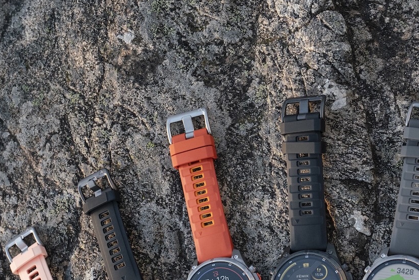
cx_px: 441
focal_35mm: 109
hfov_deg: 18.2
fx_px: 1269
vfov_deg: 12.4
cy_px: 267
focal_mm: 36
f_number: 5
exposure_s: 1/320
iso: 1250
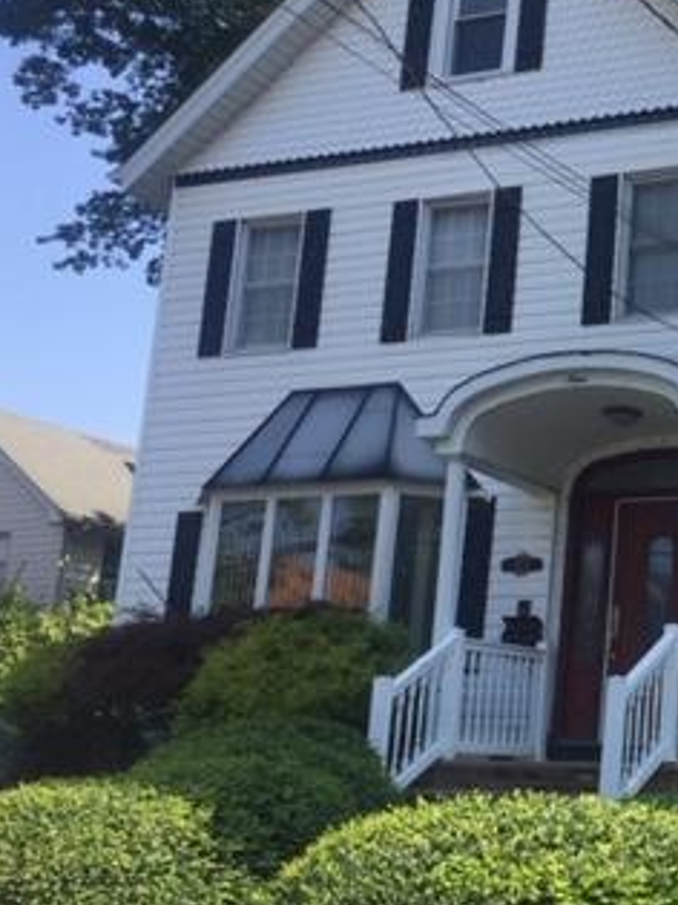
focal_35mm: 59
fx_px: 1542
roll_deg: -3.2
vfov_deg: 32.7
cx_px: 822
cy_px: 417
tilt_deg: +14.8
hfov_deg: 22.7
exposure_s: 1/1319
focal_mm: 4.15
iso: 32
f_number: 2.2
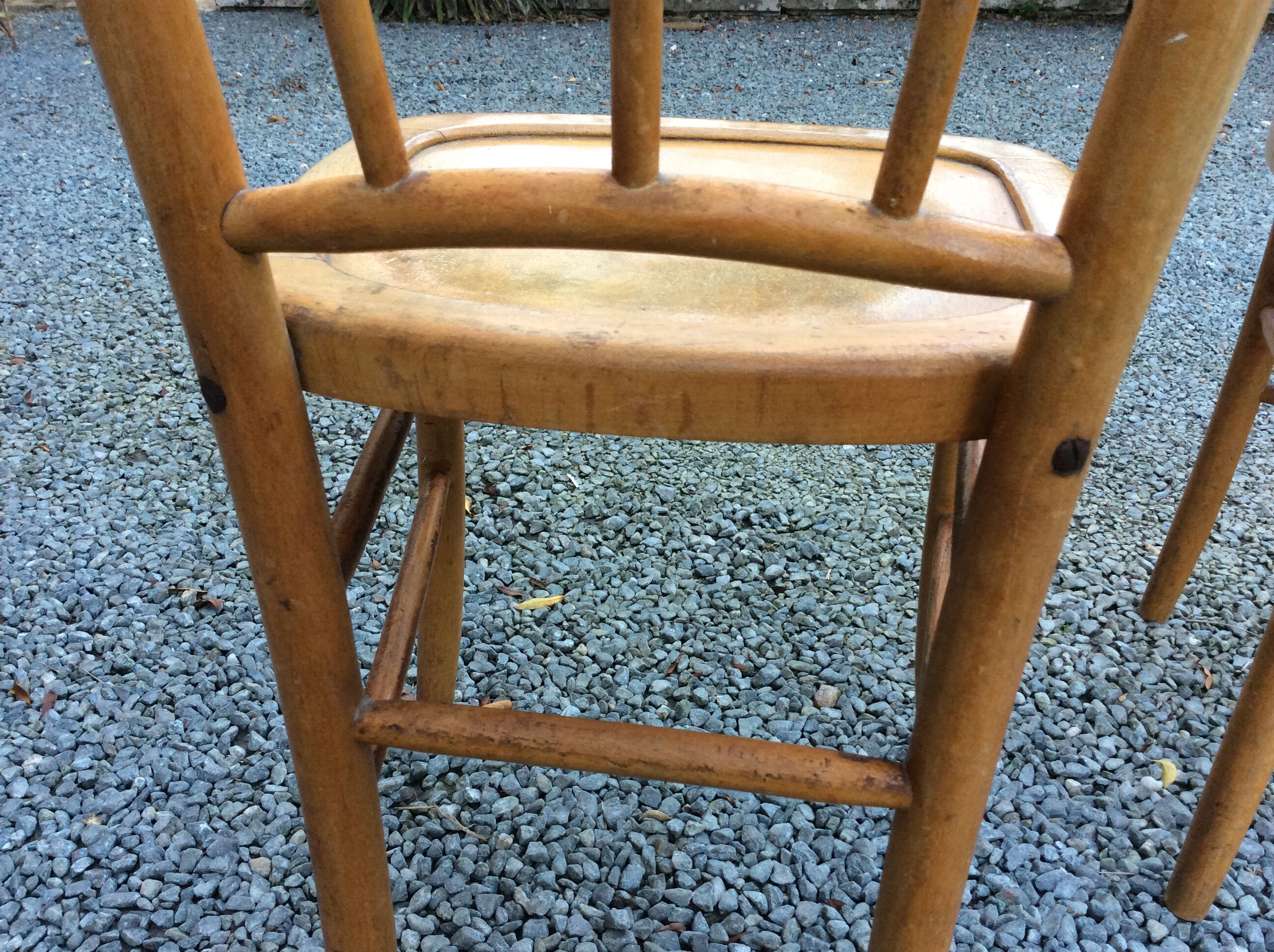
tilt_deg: -27.9
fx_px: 1176
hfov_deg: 56.9
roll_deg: -0.3
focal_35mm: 32
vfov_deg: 44.1
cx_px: 637
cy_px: 476
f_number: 2.4
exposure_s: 1/100
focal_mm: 3.3
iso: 64
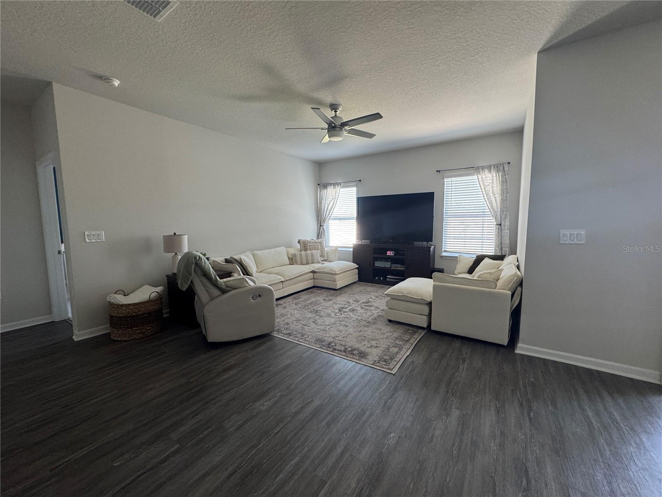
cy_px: 248
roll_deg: +0.8
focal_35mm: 14
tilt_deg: -6.4
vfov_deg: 85.7
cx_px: 331
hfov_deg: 102.1
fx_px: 268
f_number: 2.2
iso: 250
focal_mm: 2.22
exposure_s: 1/60
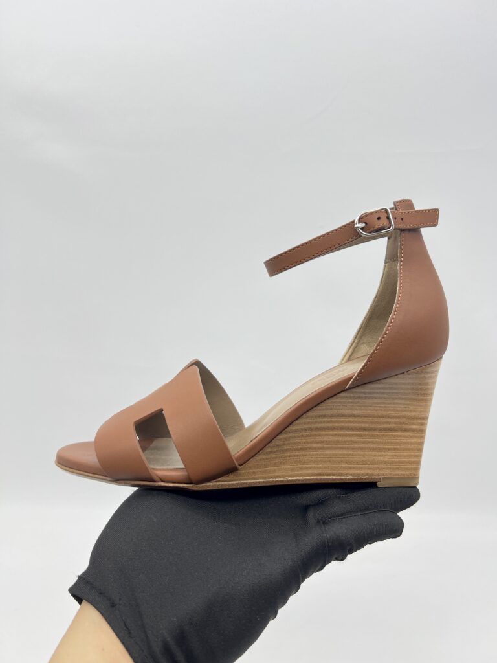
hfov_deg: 53.1
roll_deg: +0.2
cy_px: 332
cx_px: 248
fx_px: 498
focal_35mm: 26
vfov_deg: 67.3
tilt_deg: -14.4
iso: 32
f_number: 1.5
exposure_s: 1/118
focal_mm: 5.7
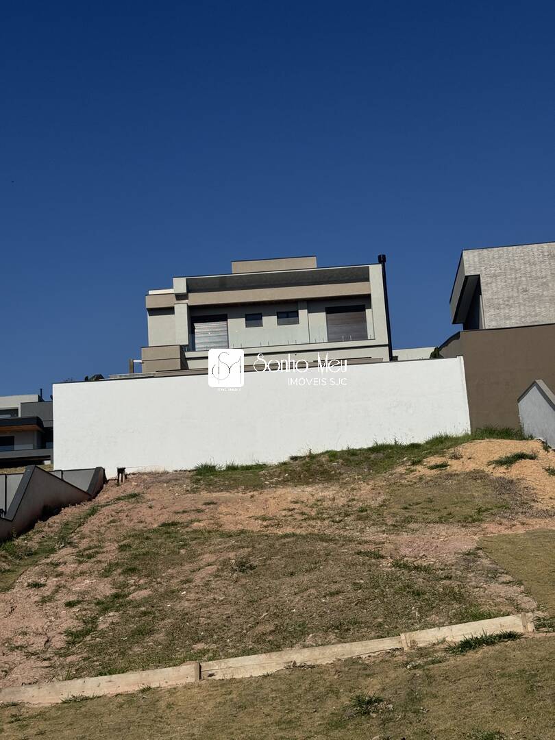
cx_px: 278
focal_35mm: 48
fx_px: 1026
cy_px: 370
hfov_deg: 30.3
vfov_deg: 39.7
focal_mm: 6.76
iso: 64
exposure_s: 1/10526
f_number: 1.78
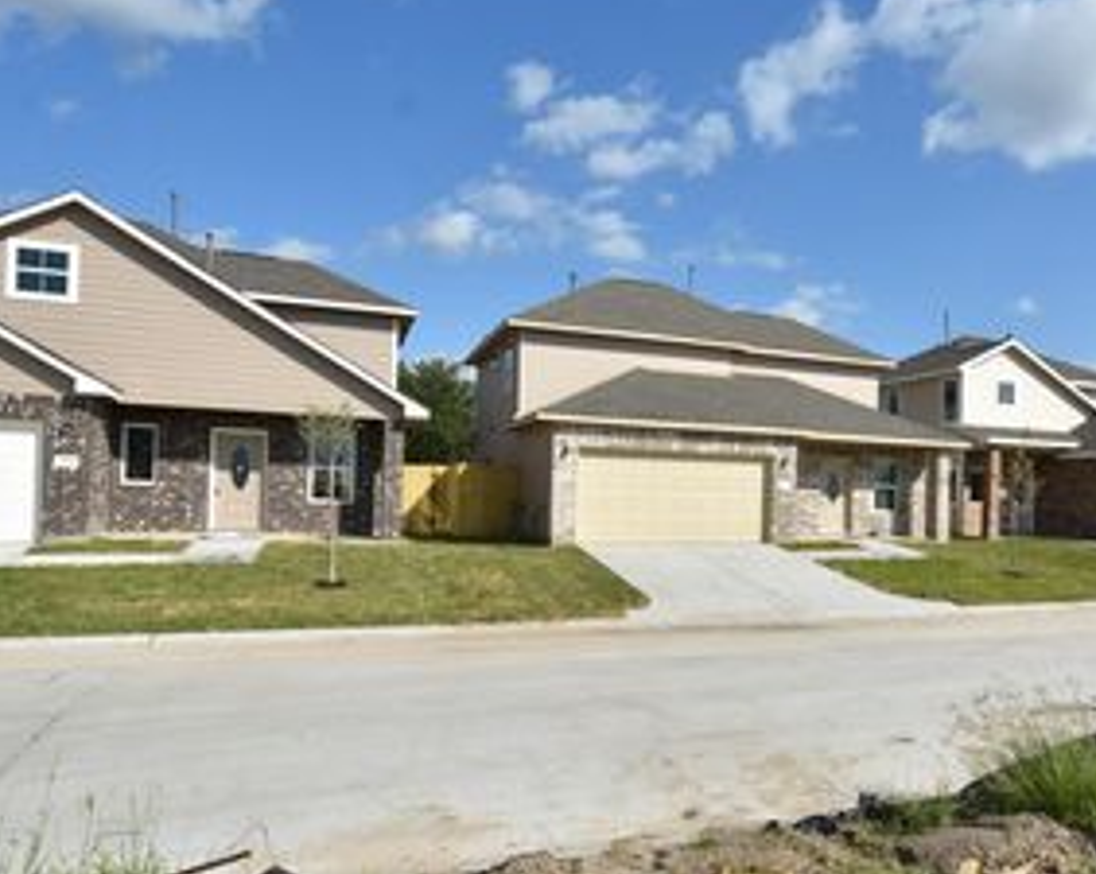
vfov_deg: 56.7
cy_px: 470
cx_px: 711
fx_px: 810
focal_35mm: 25
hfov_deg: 66.7
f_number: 8
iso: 125
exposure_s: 1/500
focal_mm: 10
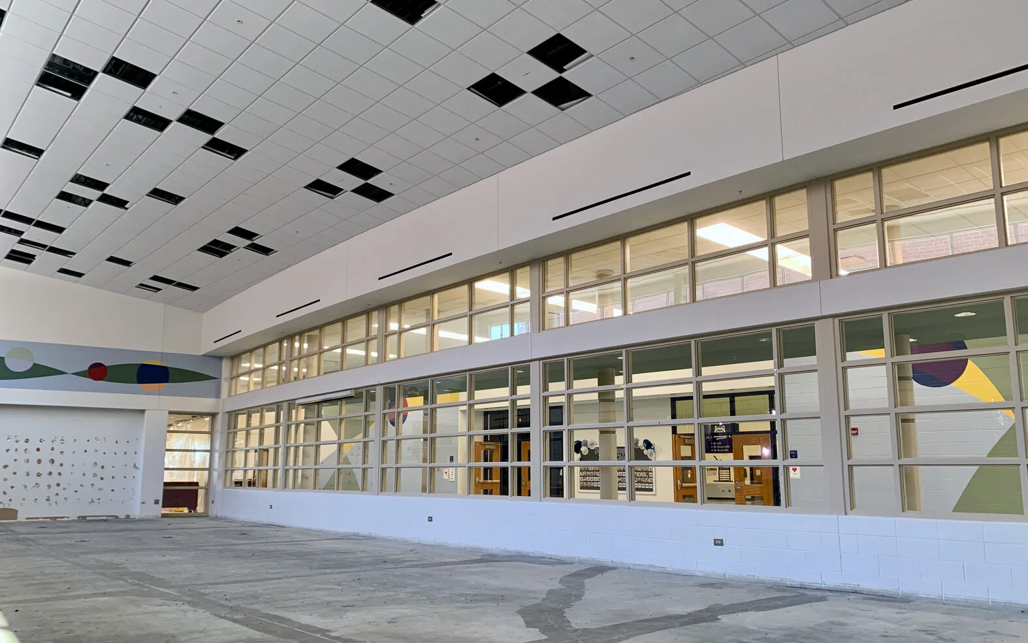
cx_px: 512
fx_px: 785
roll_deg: -1.8
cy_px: 338
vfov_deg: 44.5
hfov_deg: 66.5
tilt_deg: +7.8
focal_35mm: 28
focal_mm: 4.25
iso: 100
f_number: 1.8
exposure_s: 1/60
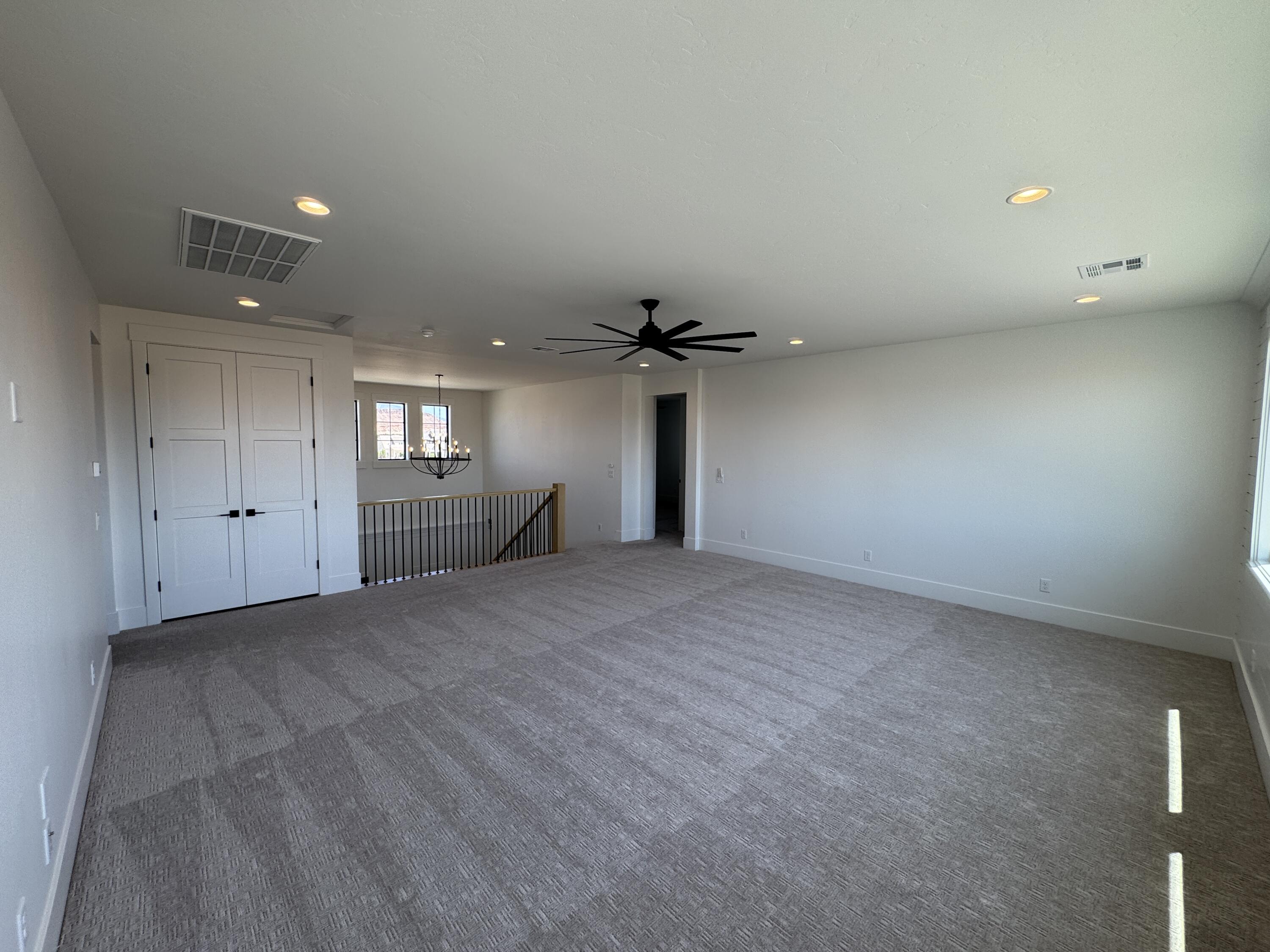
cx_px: 635
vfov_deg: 85.7
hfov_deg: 102.1
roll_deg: -0.4
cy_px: 476
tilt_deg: -4.0
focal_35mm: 14
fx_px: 514
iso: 40
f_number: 2.2
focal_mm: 2.22
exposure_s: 1/135
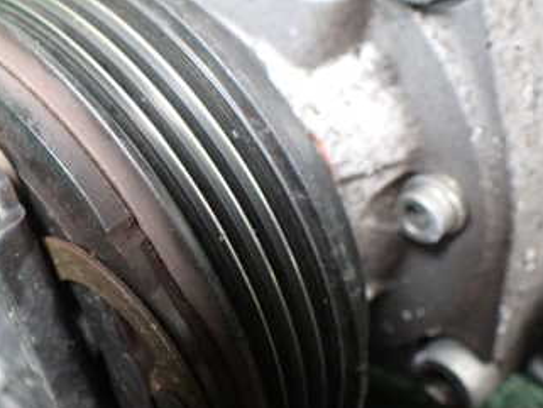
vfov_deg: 26.1
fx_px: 879
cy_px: 230
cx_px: 147
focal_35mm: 56
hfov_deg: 33.8
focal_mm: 5.4
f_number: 2.3
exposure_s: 1/50
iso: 800
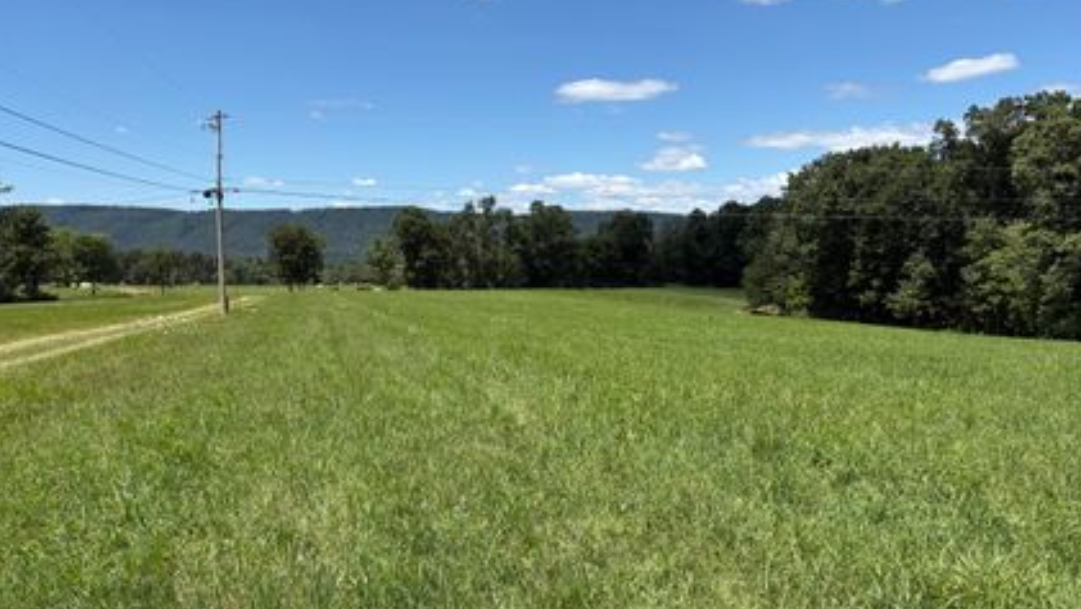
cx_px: 551
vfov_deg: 40.2
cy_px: 299
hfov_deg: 66.1
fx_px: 831
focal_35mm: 29
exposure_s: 1/3448
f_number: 1.6
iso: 50
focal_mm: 5.96
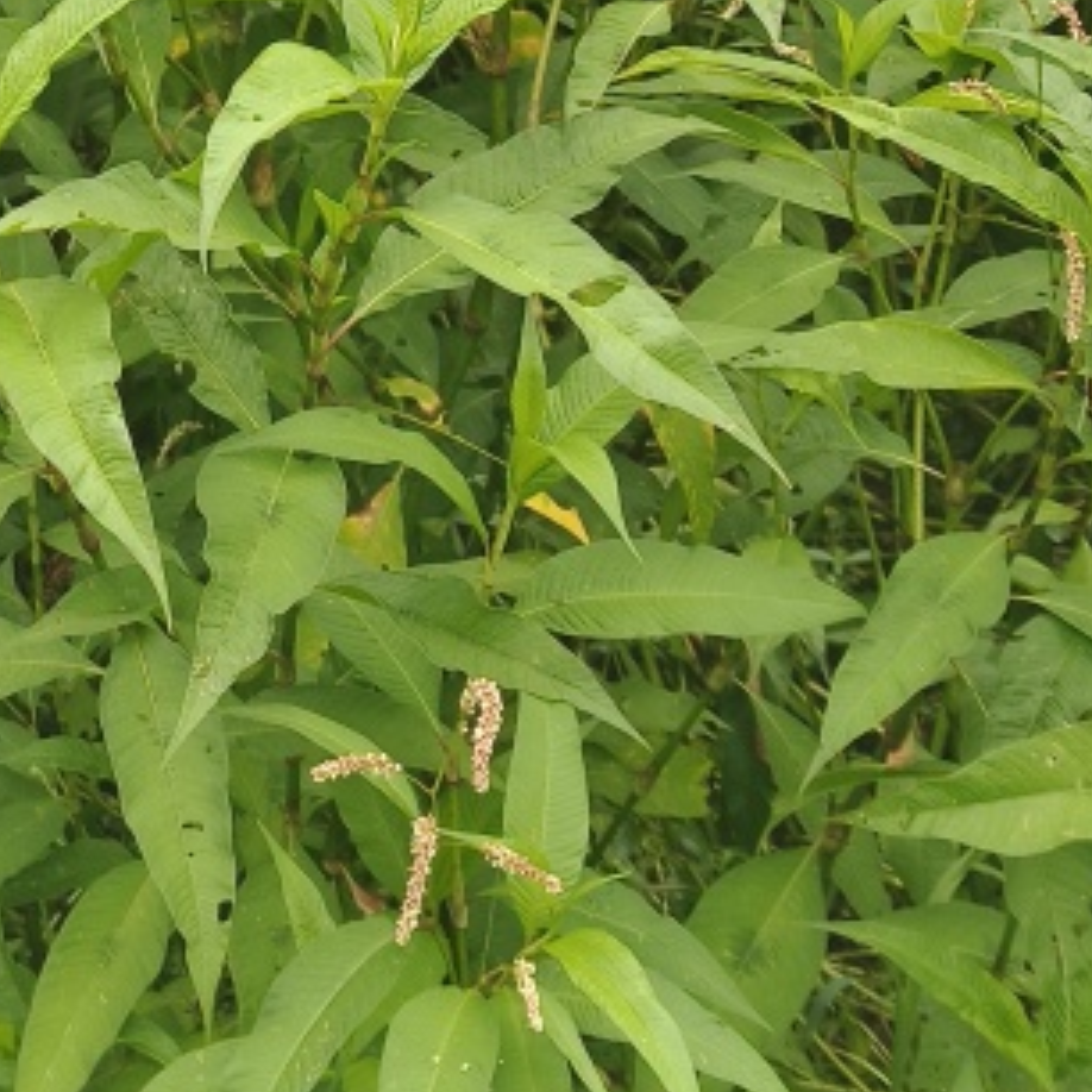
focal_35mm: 77
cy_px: -259
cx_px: -21
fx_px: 2748
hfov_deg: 21.6
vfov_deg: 20.8
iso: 330
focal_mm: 4.84
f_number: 1.79
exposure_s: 1/100
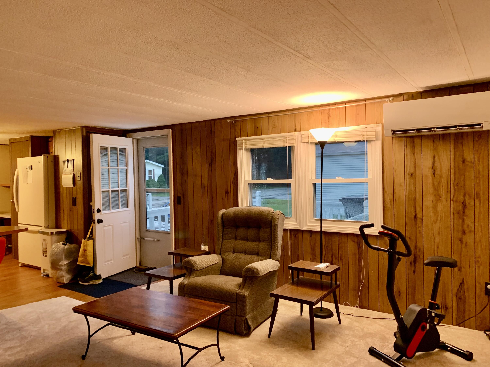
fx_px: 368
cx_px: 245
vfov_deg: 53.1
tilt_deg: -2.1
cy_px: 184
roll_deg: +0.6
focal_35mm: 26
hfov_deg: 67.3
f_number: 1.8
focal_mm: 4.25
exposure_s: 1/40
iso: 400
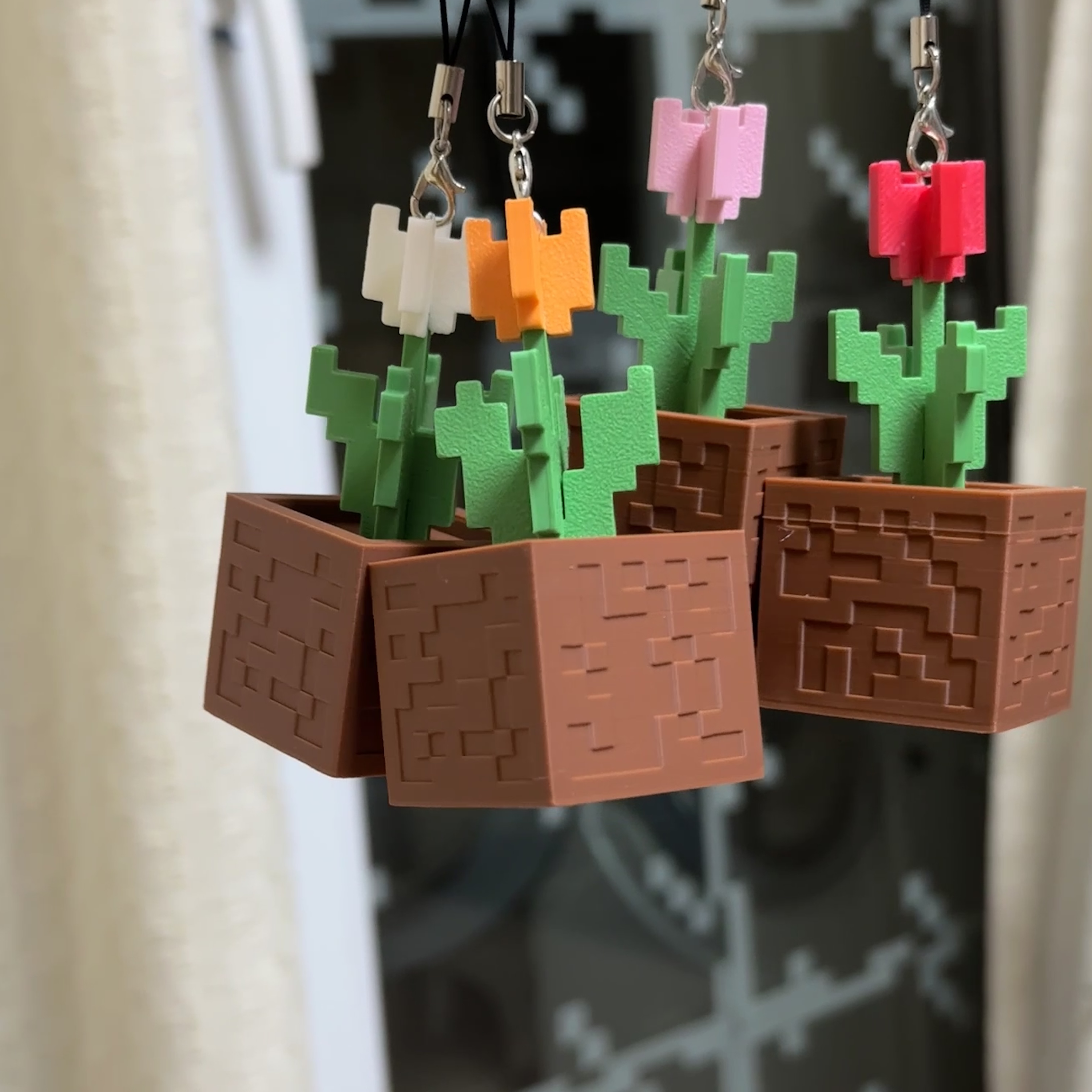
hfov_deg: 30.0
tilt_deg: -10.6
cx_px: 549
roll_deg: +3.4
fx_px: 2034
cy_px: 601
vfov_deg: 30.0
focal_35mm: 57
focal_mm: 6.76
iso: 100
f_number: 1.78
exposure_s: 1/62
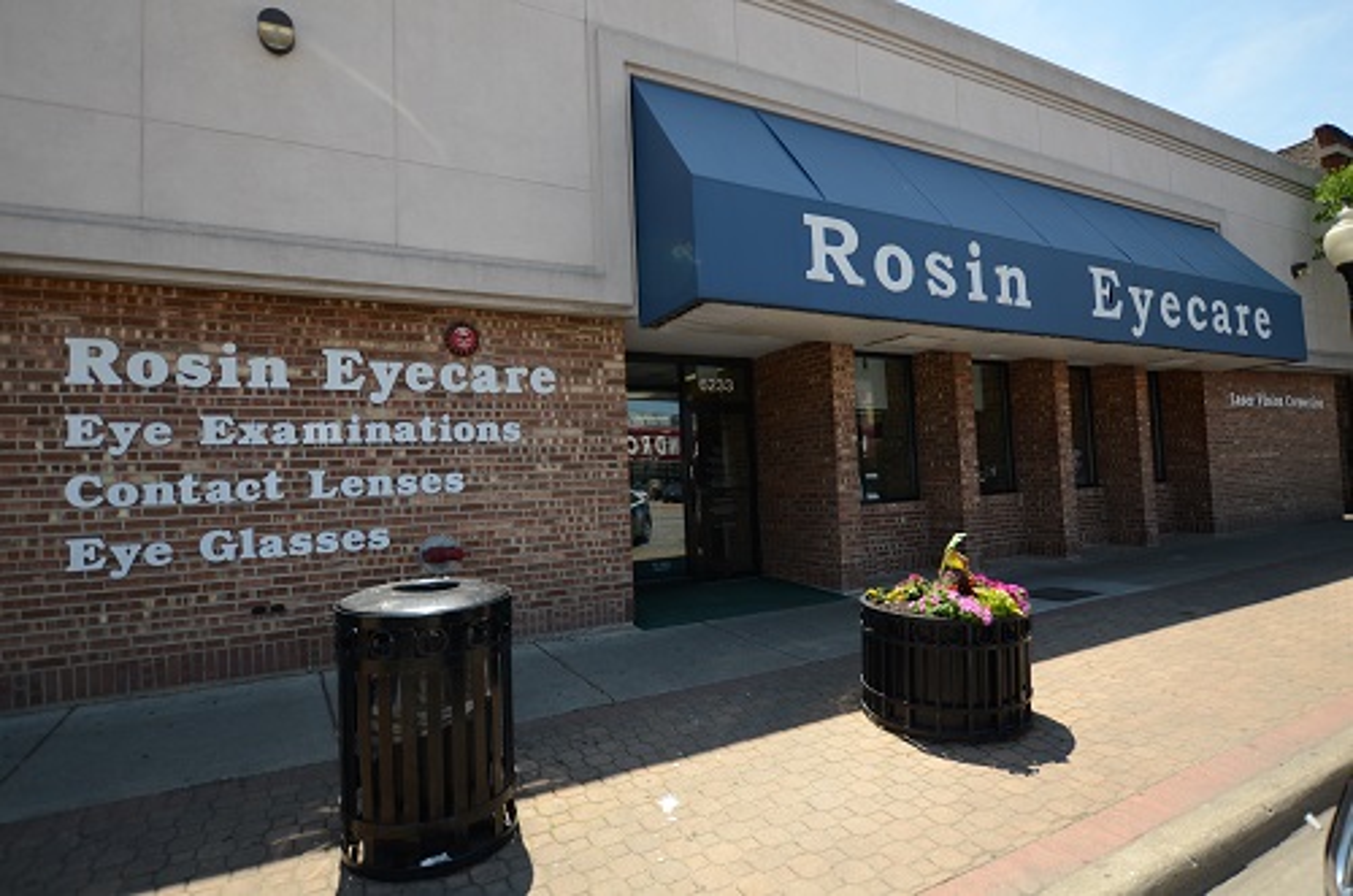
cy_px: 448
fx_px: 675
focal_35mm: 18
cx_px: 676
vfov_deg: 67.1
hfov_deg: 90.1
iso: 100
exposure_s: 1/500
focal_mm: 12
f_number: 4
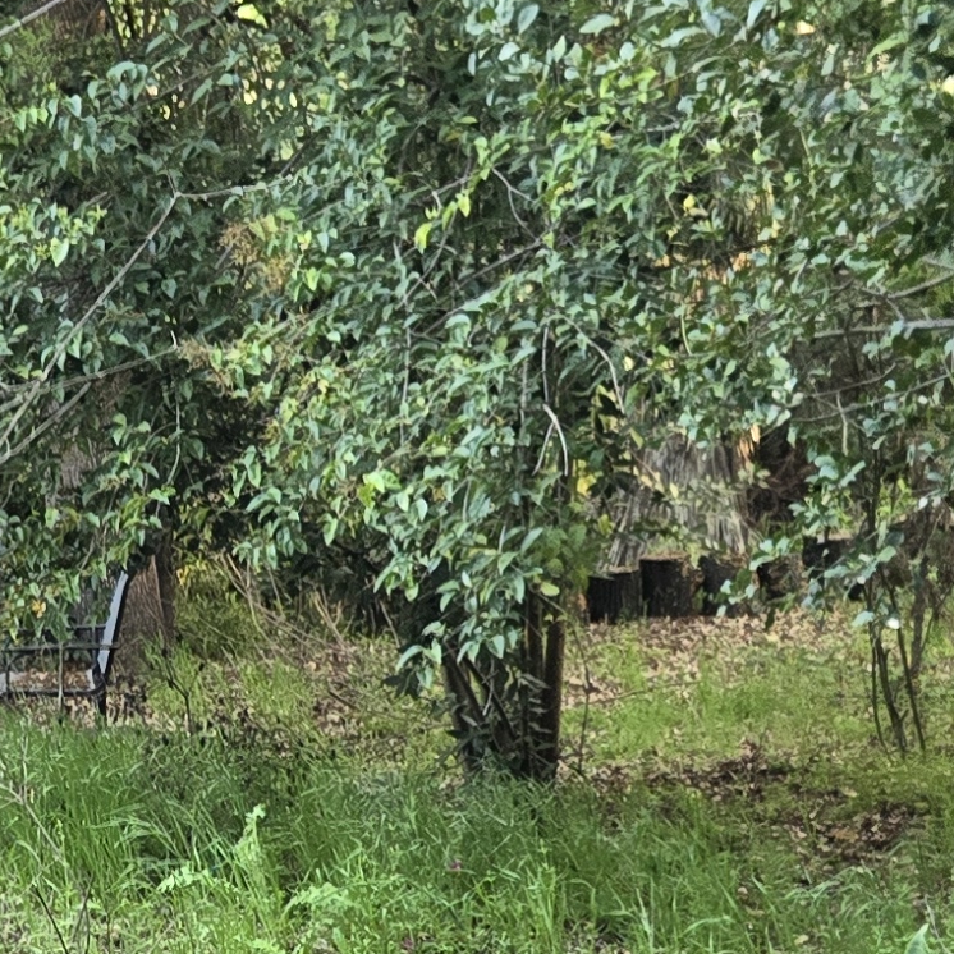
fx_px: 3399
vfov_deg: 15.8
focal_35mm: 109
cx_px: 166
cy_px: 815
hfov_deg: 15.9
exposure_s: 1/120
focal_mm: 5.4
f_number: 1.8
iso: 200
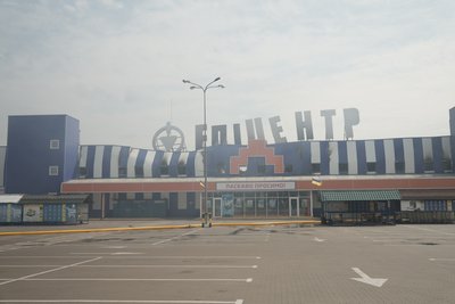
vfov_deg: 35.1
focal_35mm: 38
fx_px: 480
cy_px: 152
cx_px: 228
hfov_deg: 50.7
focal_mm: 38
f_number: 5.6
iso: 125
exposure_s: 1/125
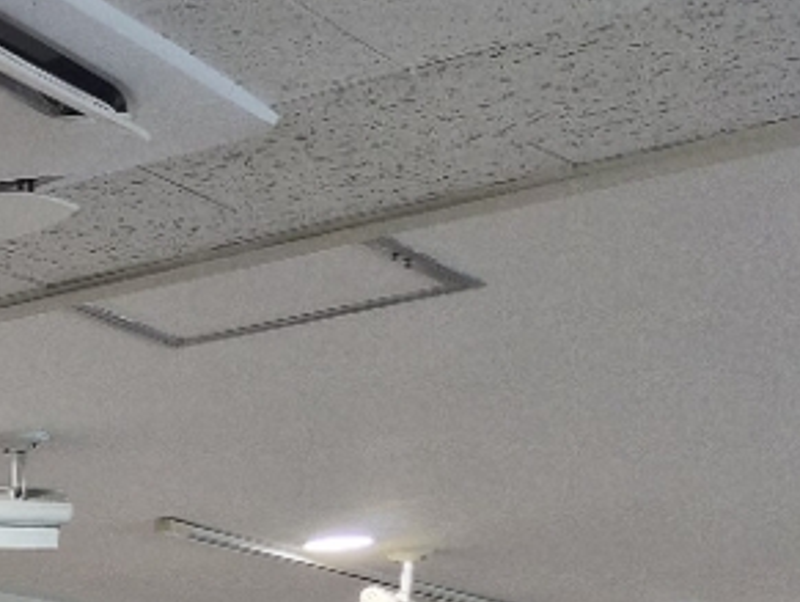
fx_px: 2337
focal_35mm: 101
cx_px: -786
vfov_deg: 13.2
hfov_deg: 15.6
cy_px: 1108
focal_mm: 5.4
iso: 250
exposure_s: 1/120
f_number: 1.8
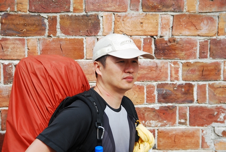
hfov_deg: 13.9
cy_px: 76
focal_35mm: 147
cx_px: 113
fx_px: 925
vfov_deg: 9.4
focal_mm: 98
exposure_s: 1/100
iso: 100
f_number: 5.6
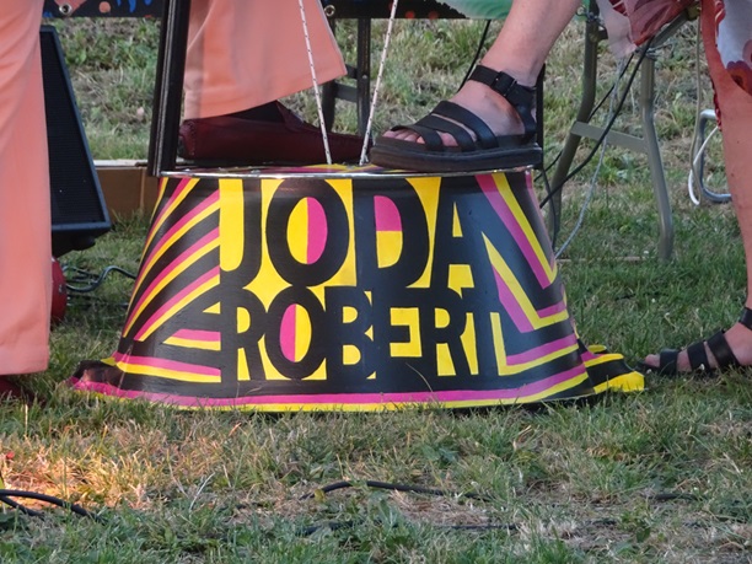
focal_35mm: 212
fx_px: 4606
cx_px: 376
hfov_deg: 9.3
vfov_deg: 7.0
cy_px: 282
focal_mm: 36.24
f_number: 6.3
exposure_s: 1/100
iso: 800
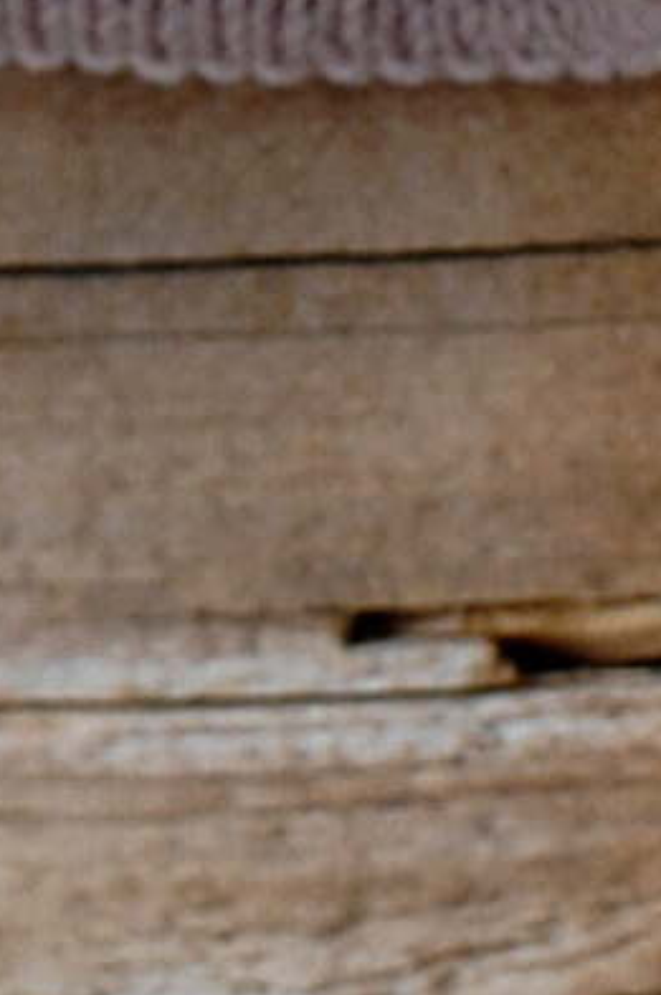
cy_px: -1468
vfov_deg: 4.1
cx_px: -496
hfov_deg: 2.8
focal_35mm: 489
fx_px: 13503
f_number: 5.6
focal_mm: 50
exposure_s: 1/125
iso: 250
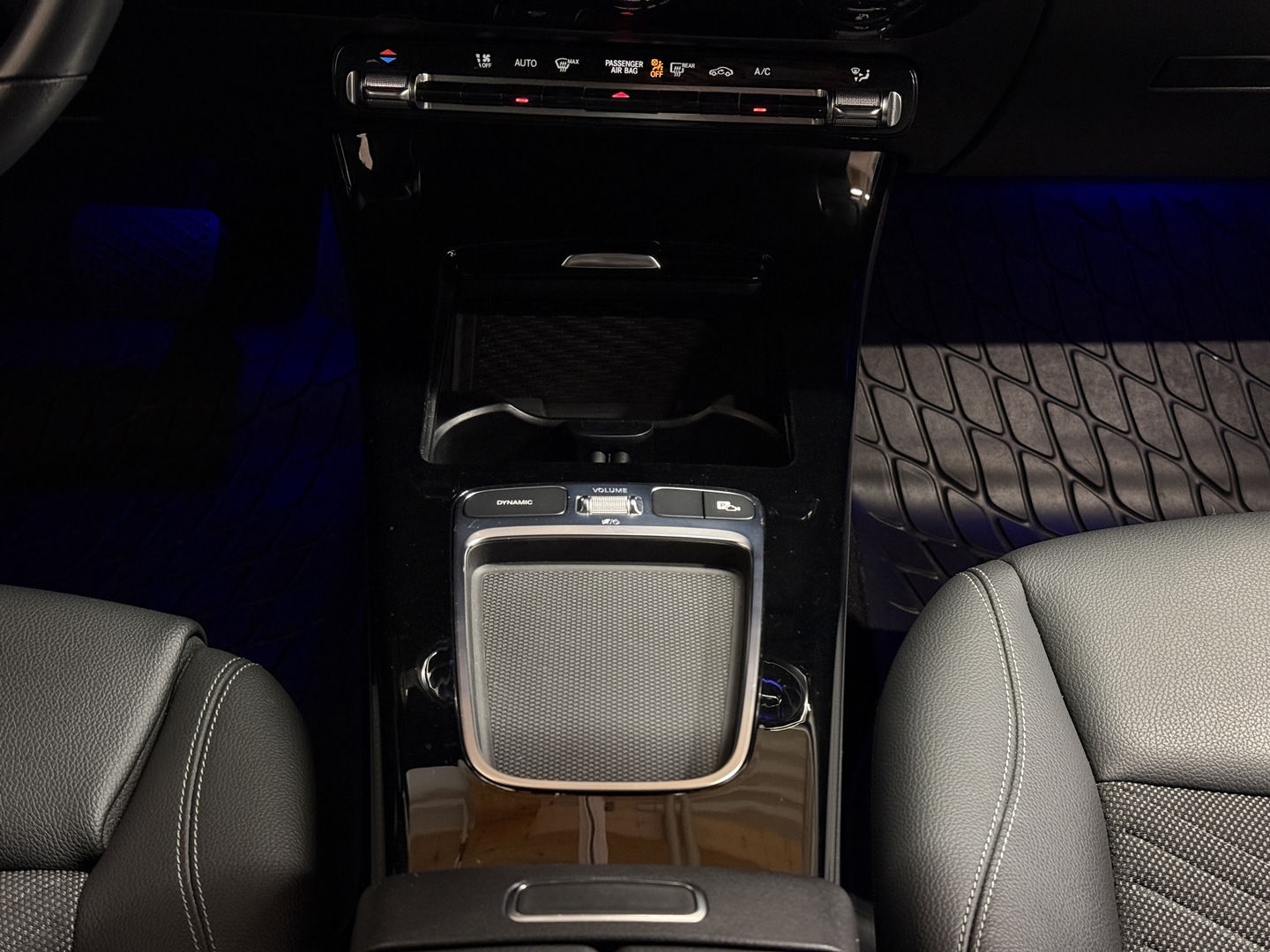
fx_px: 1761
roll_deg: -1.1
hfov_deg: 39.7
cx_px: 635
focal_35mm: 48
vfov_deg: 30.3
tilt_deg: -36.3
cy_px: 476
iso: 500
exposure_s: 1/34
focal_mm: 6.76
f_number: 1.78
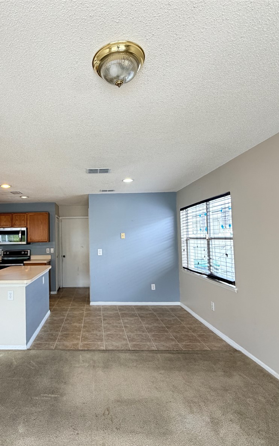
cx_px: 84
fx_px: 243
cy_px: 225
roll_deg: +1.1
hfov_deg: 57.8
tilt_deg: +3.7
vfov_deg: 85.1
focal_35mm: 20
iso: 250
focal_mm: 2.22
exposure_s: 1/120
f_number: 2.2
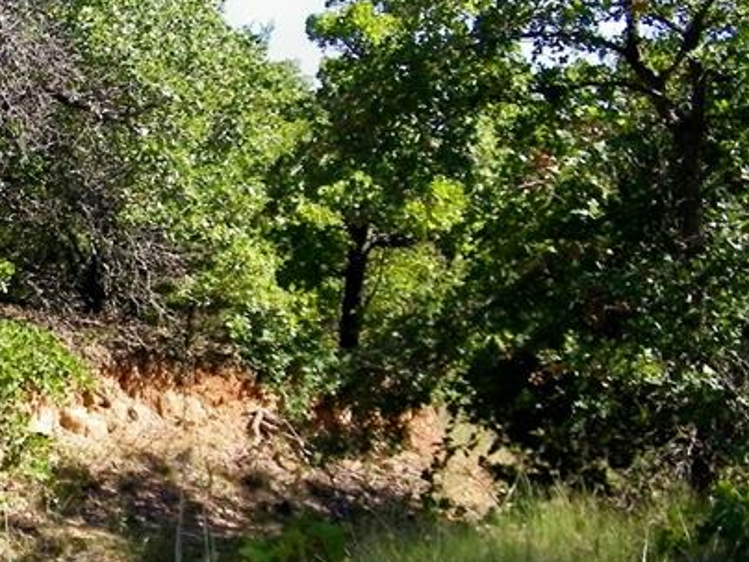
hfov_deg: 25.9
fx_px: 1536
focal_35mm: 71
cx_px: -13
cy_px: 260
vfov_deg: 20.7
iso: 80
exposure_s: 1/125
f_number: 7
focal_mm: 5
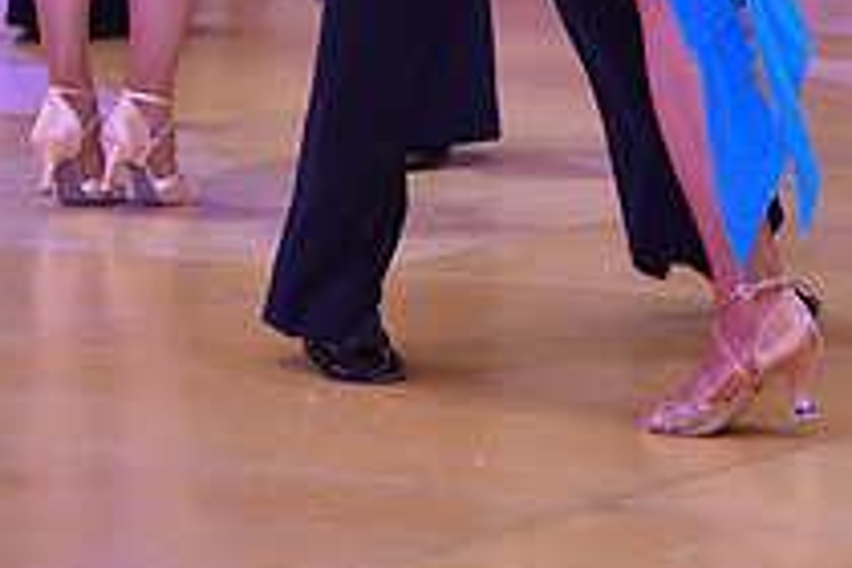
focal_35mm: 238
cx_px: 704
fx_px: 5632
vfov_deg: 5.7
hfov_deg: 8.6
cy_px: -531
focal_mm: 86
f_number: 5
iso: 1600
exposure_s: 1/250
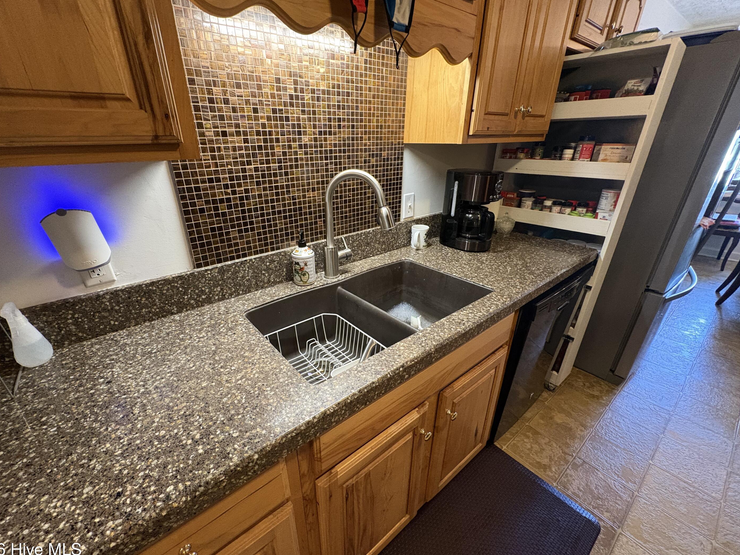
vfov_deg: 81.7
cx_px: 351
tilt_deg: -23.6
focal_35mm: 15
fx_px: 321
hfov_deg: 98.1
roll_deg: +1.2
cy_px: 279
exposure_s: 1/60
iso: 640
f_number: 2.2
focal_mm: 2.22
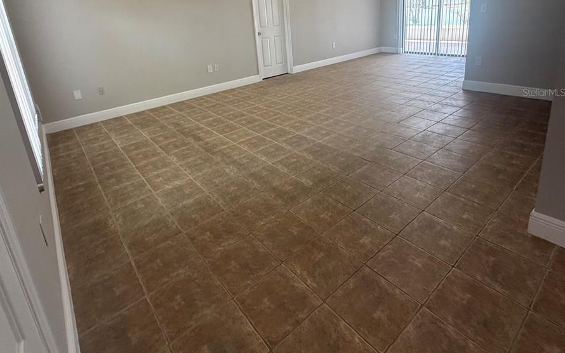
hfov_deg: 85.1
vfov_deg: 56.9
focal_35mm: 20
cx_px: 282
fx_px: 308
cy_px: 92
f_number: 2.2
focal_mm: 2.22
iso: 320
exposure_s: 1/99
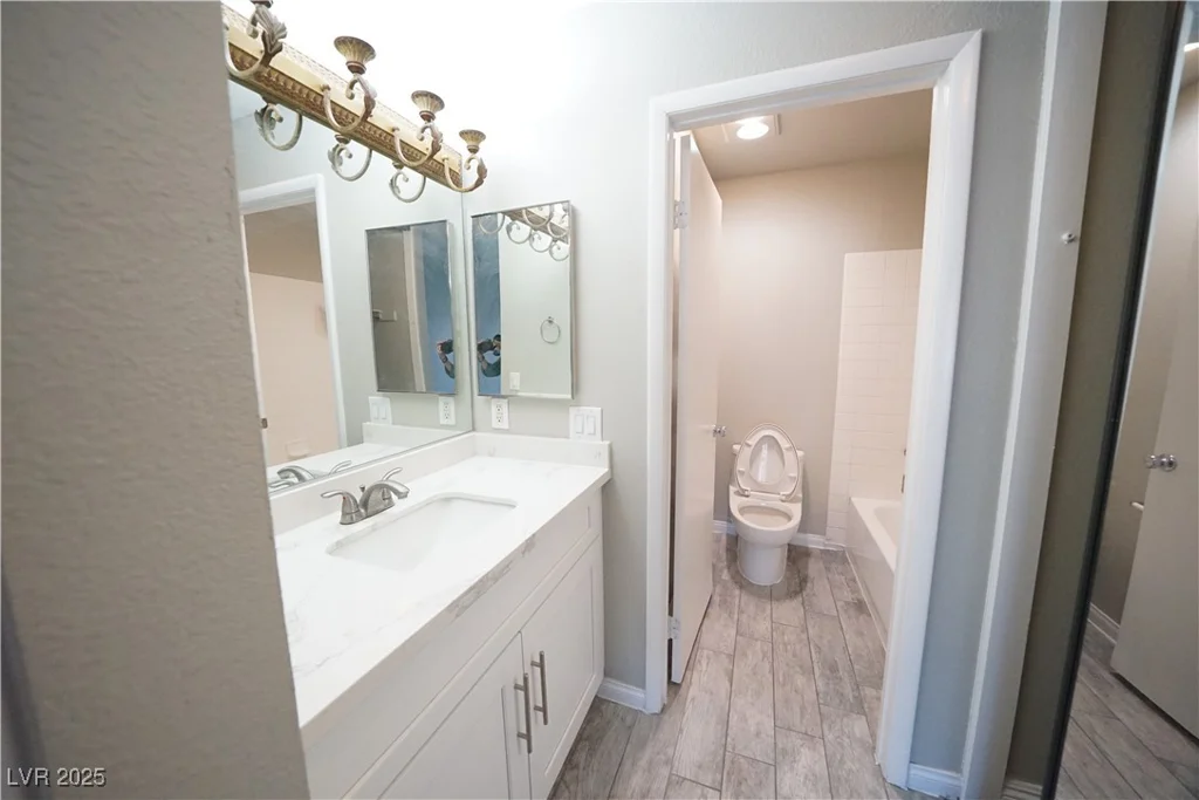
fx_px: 400
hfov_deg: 112.6
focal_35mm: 12
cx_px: 600
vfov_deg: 90.0
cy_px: 400
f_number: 6.3
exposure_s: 1/250
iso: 6400
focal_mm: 12
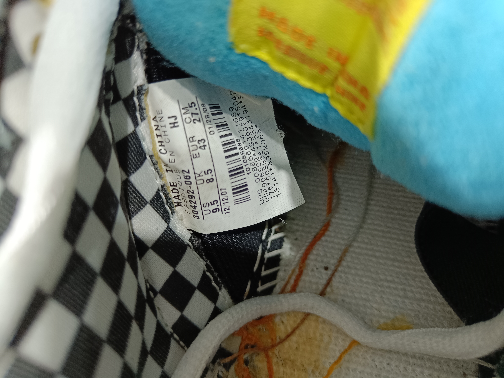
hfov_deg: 71.6
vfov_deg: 56.8
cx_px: 252
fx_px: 349
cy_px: 189
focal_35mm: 24
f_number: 1.88
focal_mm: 5.59
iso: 454
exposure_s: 1/50.1
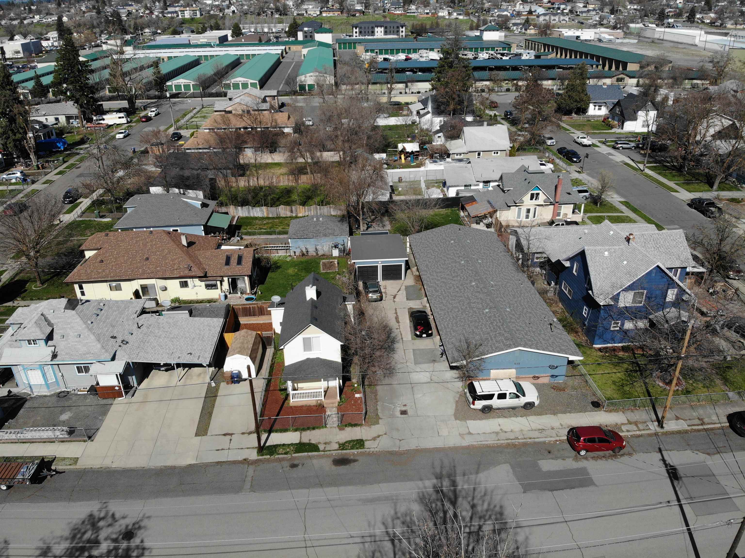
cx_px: 372
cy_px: 279
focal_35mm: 24
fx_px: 516
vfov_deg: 56.8
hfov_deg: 71.6
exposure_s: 1/1456
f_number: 2.8
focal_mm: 4.5
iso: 100
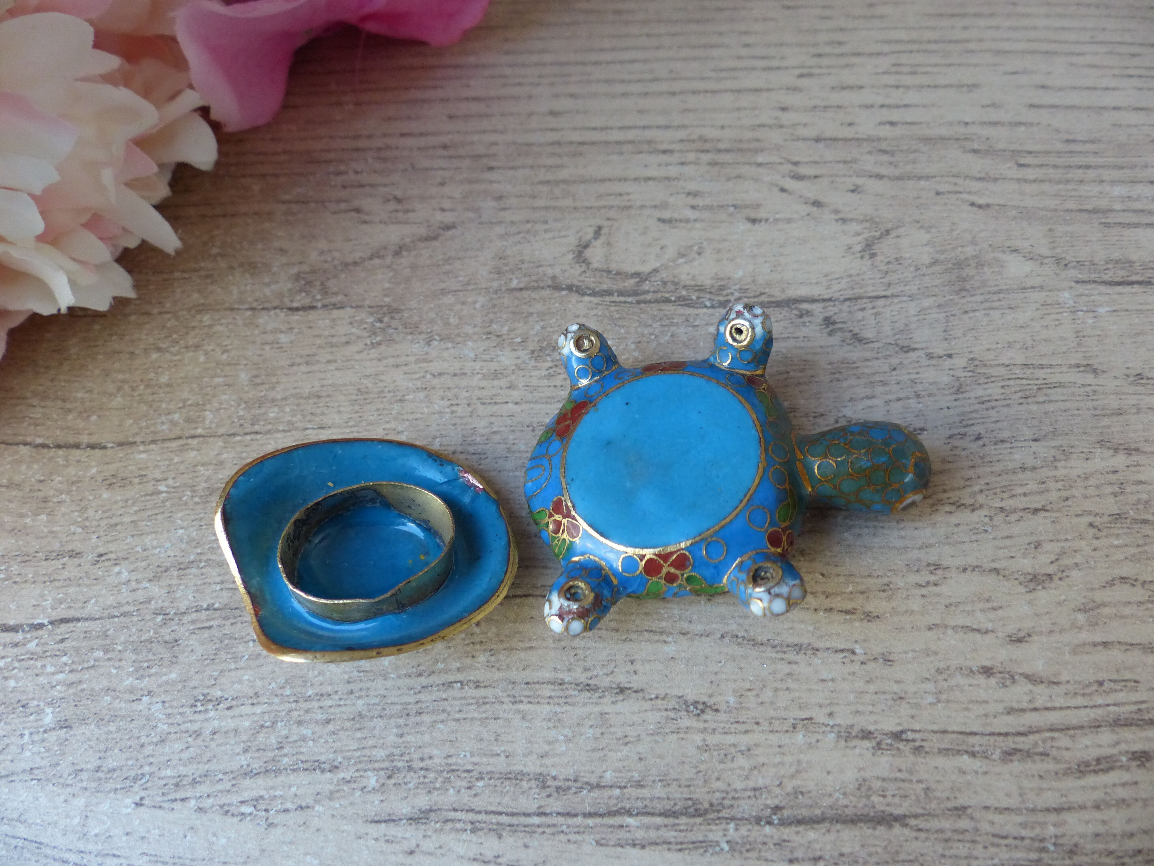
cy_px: 433
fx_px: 833
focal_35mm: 25
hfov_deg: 69.4
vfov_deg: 54.9
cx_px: 577
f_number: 2.8
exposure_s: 1/60
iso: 320
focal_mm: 4.5
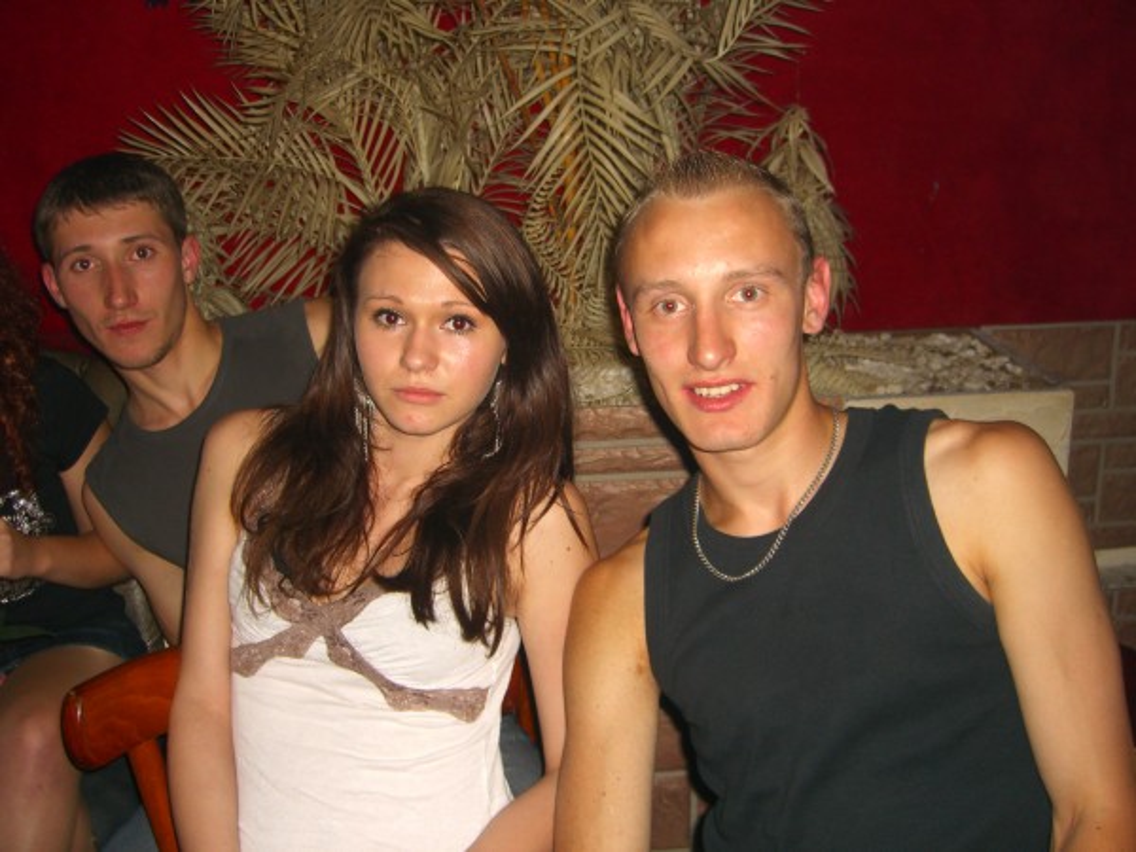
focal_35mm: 38
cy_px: 426
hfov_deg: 49.0
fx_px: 1247
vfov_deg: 37.7
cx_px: 568
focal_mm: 7.9
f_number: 2.8
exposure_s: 1/60
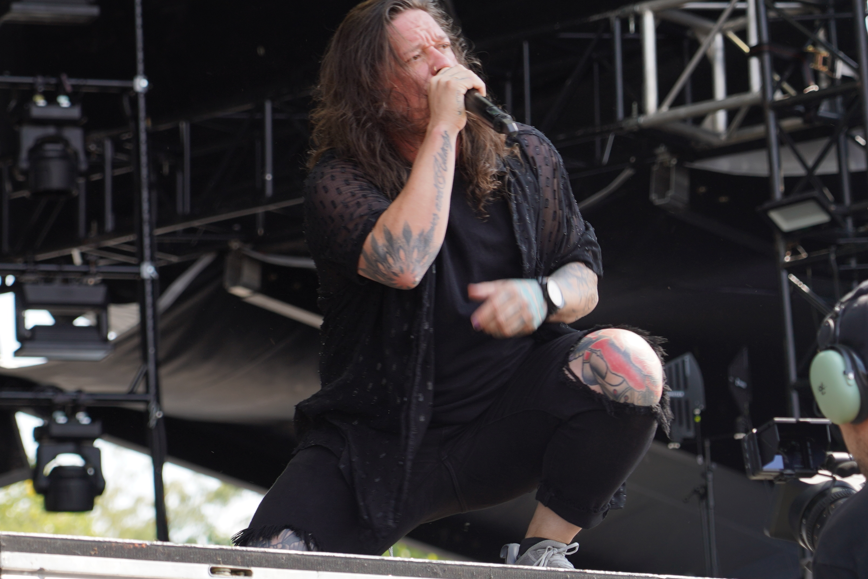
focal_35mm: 196
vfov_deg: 7.0
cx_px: 256
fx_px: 4726
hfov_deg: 10.5
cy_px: 206
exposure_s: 1/200
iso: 100
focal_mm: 105
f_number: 5
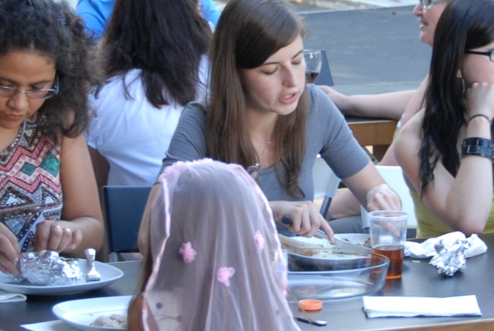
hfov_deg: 11.4
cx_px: 334
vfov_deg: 7.7
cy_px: 120
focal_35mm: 179
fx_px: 2461
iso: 320
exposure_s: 1/60
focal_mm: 42
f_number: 4.5
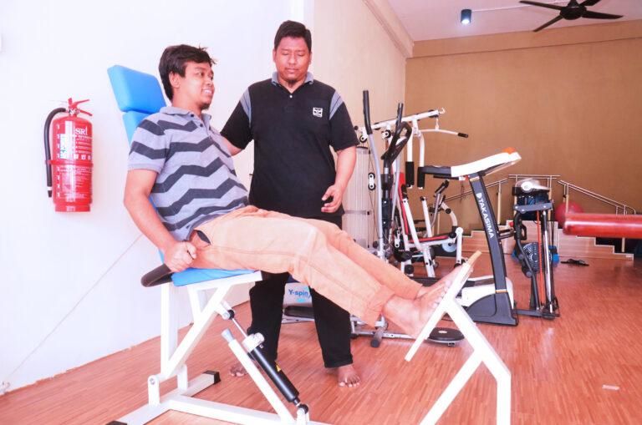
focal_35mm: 36
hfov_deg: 53.2
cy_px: 212
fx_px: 641
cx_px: 321
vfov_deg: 36.7
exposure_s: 1/160
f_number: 5
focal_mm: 24
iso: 3200
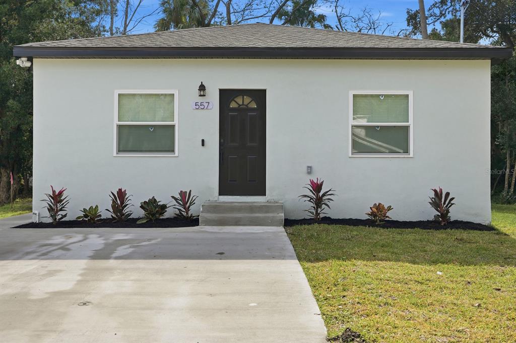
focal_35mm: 42
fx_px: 602
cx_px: 258
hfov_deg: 46.4
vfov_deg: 31.9
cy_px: 172
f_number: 4
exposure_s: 1/8000
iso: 160
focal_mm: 28.5
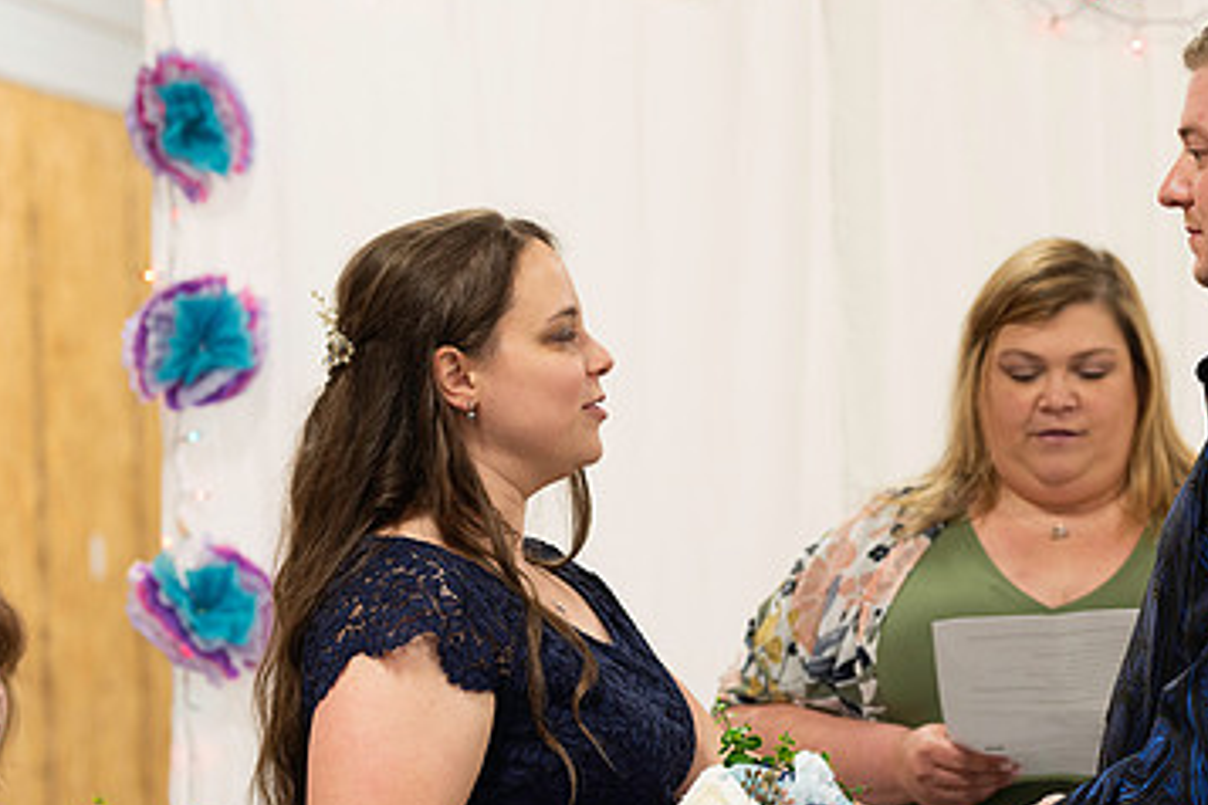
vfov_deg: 9.0
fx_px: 5100
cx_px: 964
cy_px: 437
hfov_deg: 13.4
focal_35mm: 152
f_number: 3.5
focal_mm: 85
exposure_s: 1/125
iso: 640
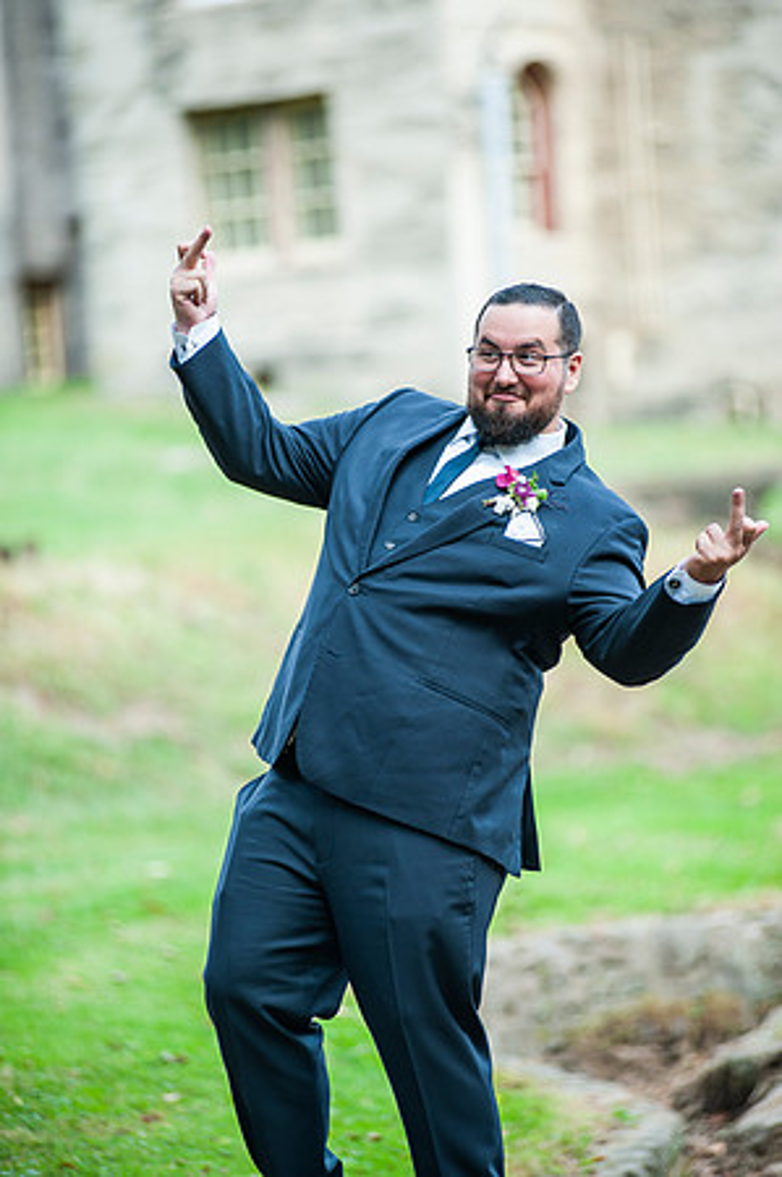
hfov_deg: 6.9
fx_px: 6531
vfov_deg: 10.3
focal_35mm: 200
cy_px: 588
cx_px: 391
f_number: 2.8
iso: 200
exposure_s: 1/400
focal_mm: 200
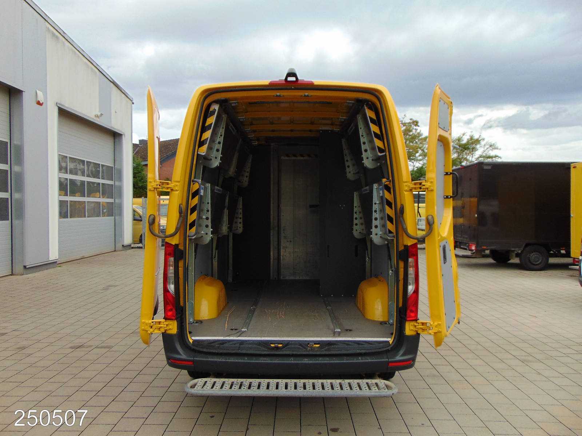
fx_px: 420
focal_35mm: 25
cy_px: 218
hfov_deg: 69.4
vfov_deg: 54.9
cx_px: 291
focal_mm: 4.5
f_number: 3
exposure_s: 1/500
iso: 80
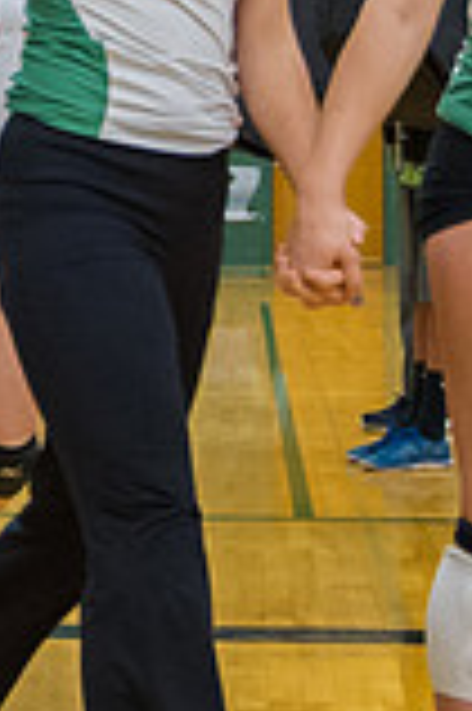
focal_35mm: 126
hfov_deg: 10.8
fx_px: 2483
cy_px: 56
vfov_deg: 16.1
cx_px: 70
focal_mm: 24
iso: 8000
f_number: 4.5
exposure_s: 1/320
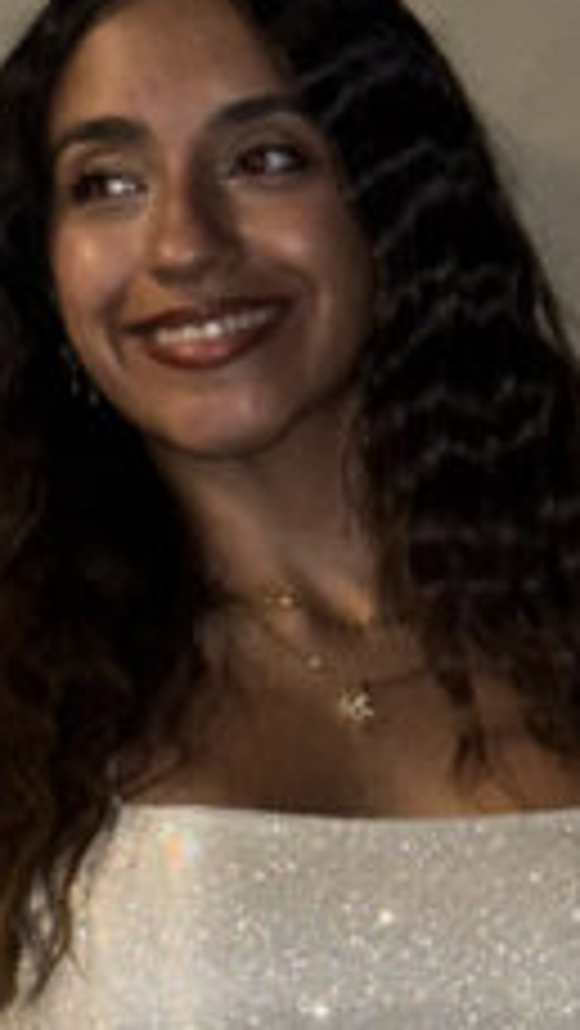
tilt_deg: -5.2
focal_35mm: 152
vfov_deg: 14.0
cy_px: 857
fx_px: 4151
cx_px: 310
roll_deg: -3.1
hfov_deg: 8.0
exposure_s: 1/11
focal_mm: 6.76
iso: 100
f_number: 1.78
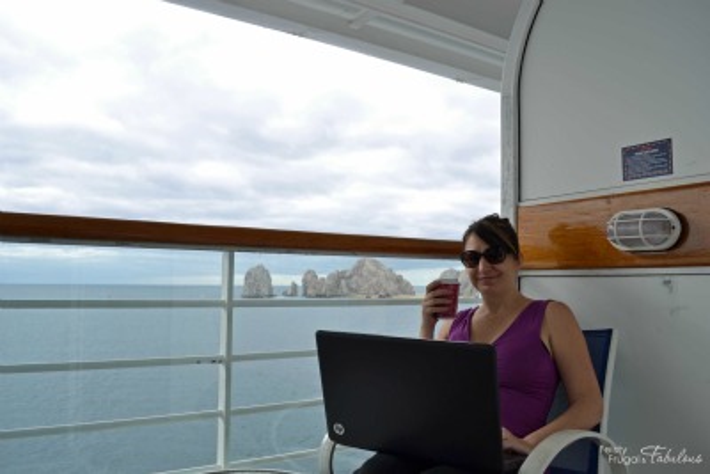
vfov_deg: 48.0
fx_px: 533
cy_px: 237
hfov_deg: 67.4
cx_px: 355
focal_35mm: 27
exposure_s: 1/160
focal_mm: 18
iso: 100
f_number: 6.3
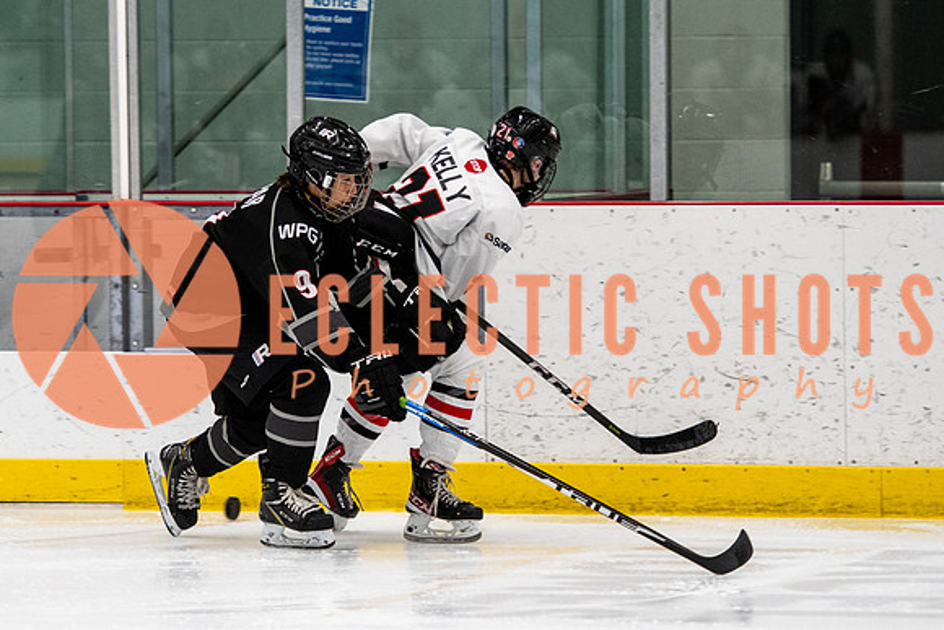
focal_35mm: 298
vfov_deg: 4.6
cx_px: 297
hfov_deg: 6.9
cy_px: 286
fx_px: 7816
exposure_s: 1/640
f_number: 2.8
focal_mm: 145
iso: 1400
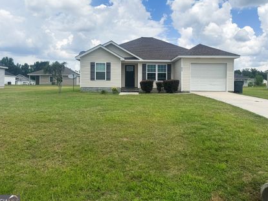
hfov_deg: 61.6
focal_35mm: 29
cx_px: 146
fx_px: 224
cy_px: 85
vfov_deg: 48.0
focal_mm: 6.76
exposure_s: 1/6400
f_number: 1.8
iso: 80
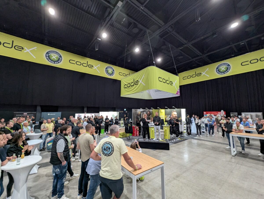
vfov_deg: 90.1
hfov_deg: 106.1
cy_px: 100
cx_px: 132
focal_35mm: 13
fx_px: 99
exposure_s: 1/39
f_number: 2.2
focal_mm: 1.9
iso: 243
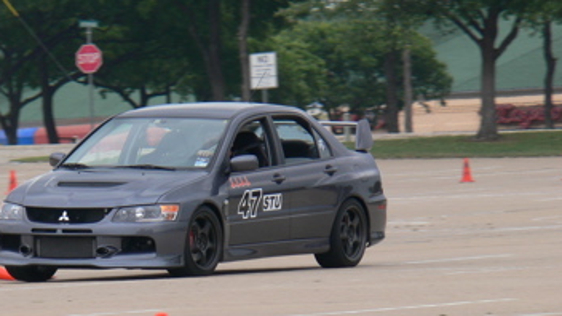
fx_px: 12384
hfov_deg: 2.6
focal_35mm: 831
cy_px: 239
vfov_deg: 1.5
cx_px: 69
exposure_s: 1/250
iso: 80
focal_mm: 88.8
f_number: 5.6
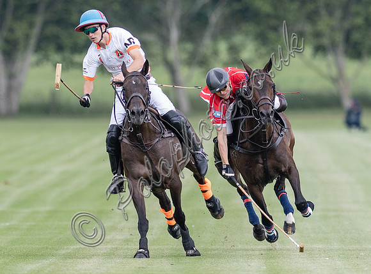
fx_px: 10534
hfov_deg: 2.0
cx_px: 157
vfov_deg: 1.5
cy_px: 116
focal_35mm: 988
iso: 320
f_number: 2.8
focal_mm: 300
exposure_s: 1/2000
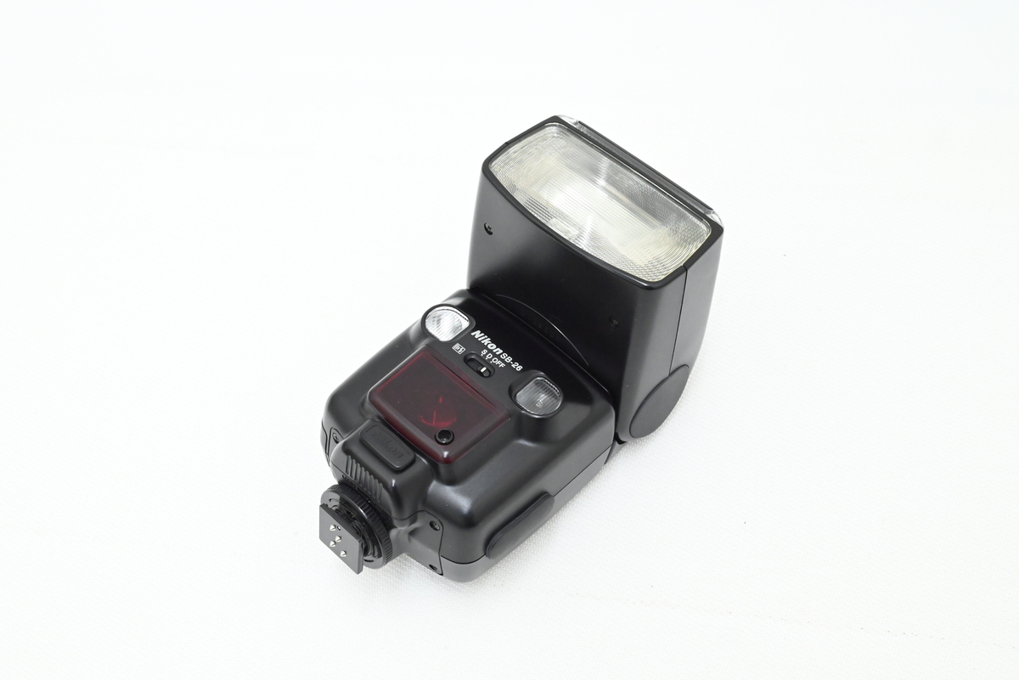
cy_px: 340
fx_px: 1274
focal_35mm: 45
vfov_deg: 29.9
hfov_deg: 43.6
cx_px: 510
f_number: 16
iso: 8000
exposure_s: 1/50
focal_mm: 45
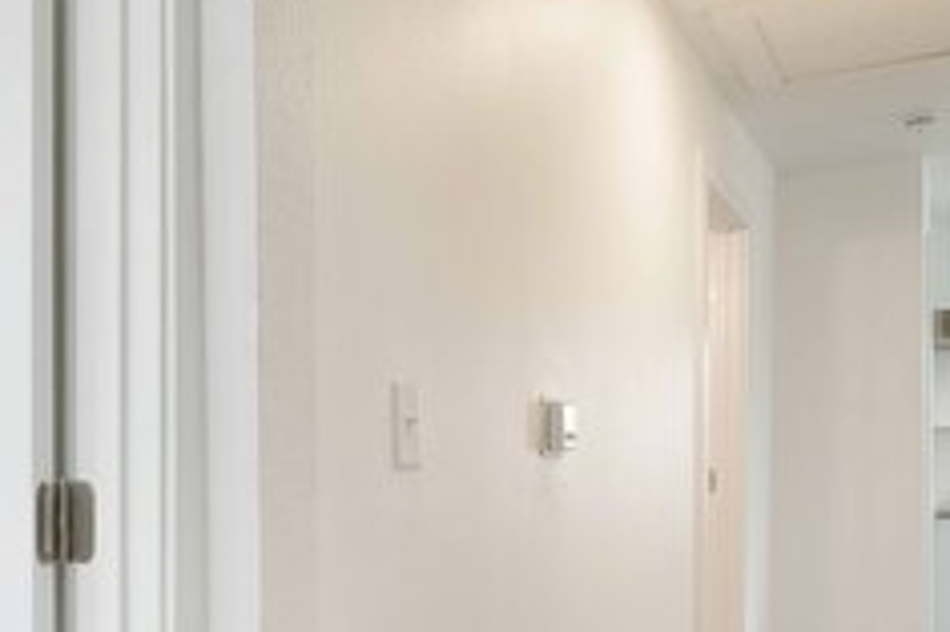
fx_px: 1002
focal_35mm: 38
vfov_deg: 34.2
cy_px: 477
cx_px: 149
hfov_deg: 47.1
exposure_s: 1/8
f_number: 8
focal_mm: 14
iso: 200
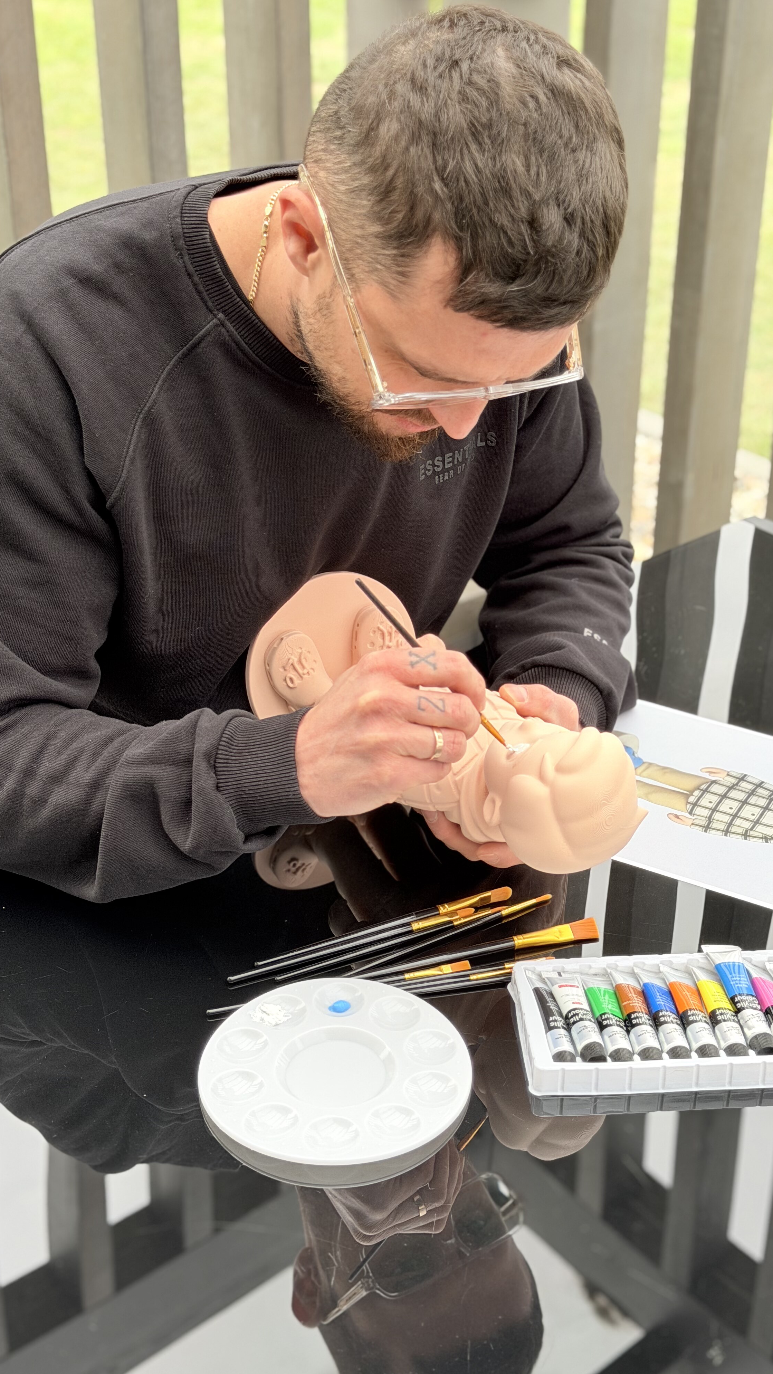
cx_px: 460
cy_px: 685
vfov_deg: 39.2
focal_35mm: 53
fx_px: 1931
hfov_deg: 22.6
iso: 100
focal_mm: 6.76
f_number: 1.78
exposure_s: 1/699
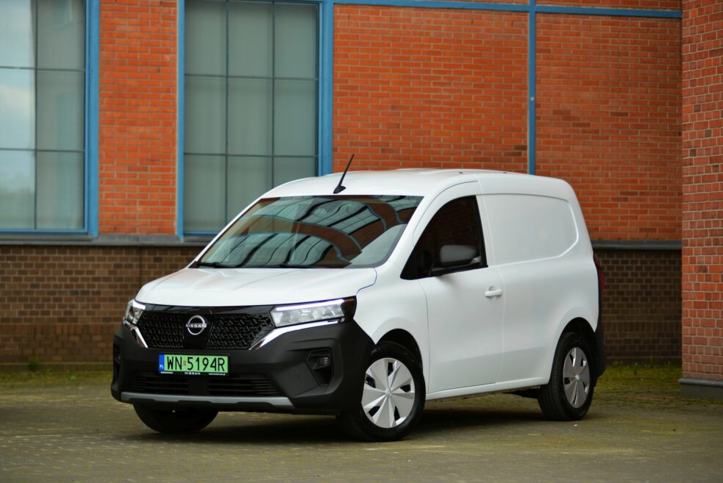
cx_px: 352
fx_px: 2512
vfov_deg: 11.0
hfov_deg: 16.4
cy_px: 239
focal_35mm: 125
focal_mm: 120
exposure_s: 1/320
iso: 100
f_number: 4.5
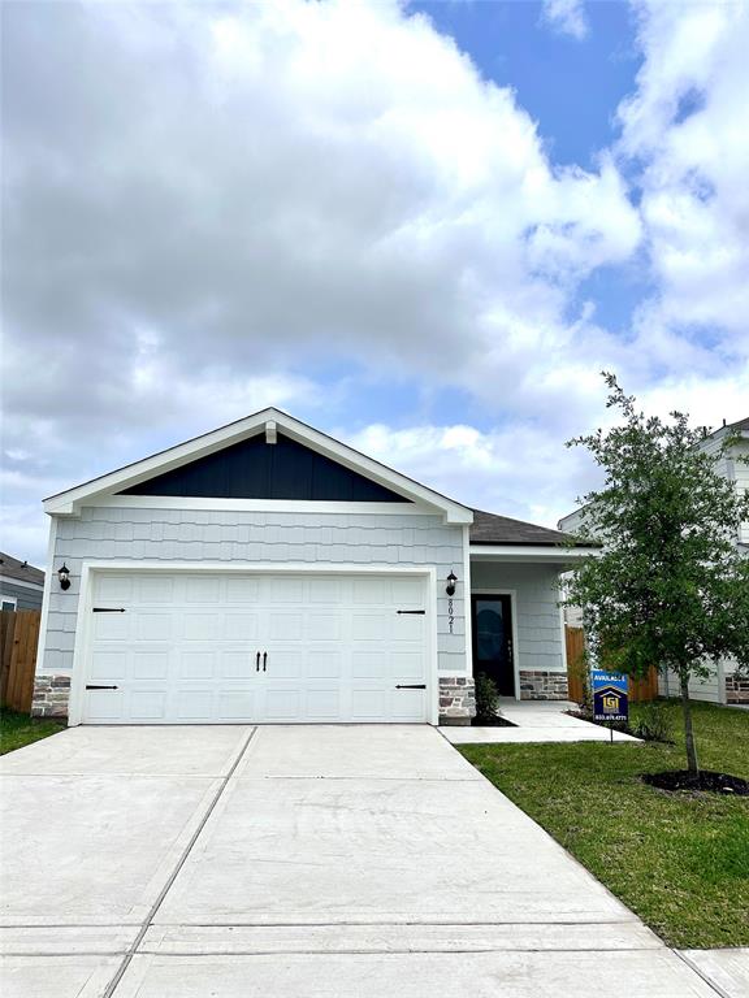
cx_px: 374
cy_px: 499
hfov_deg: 56.8
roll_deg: -0.6
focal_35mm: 24
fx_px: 692
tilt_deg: +12.1
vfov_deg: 71.6
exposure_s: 1/13699
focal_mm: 6.86
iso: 80
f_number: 1.78
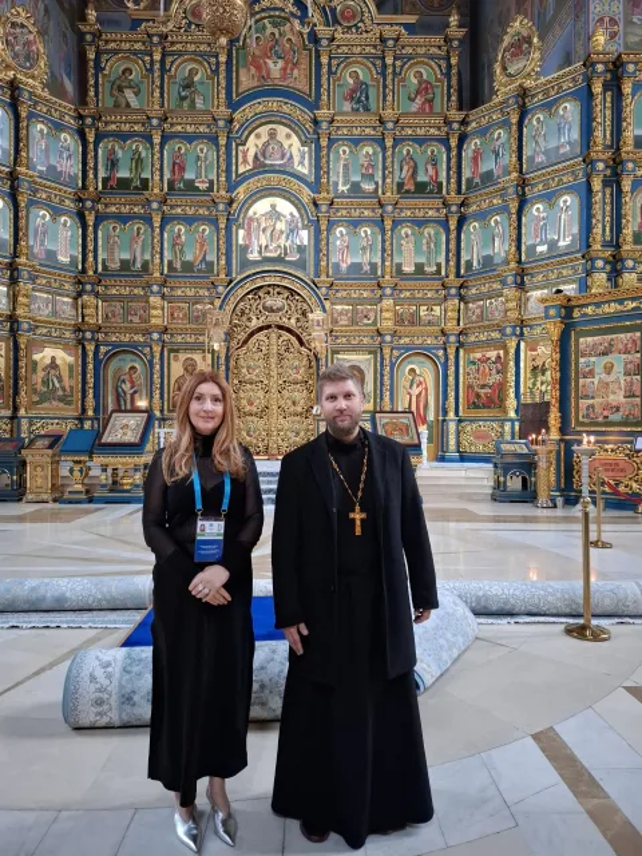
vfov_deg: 73.9
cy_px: 428
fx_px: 569
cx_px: 321
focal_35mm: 23
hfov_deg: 58.9
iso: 800
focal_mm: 5.54
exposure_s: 1/25
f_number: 1.8
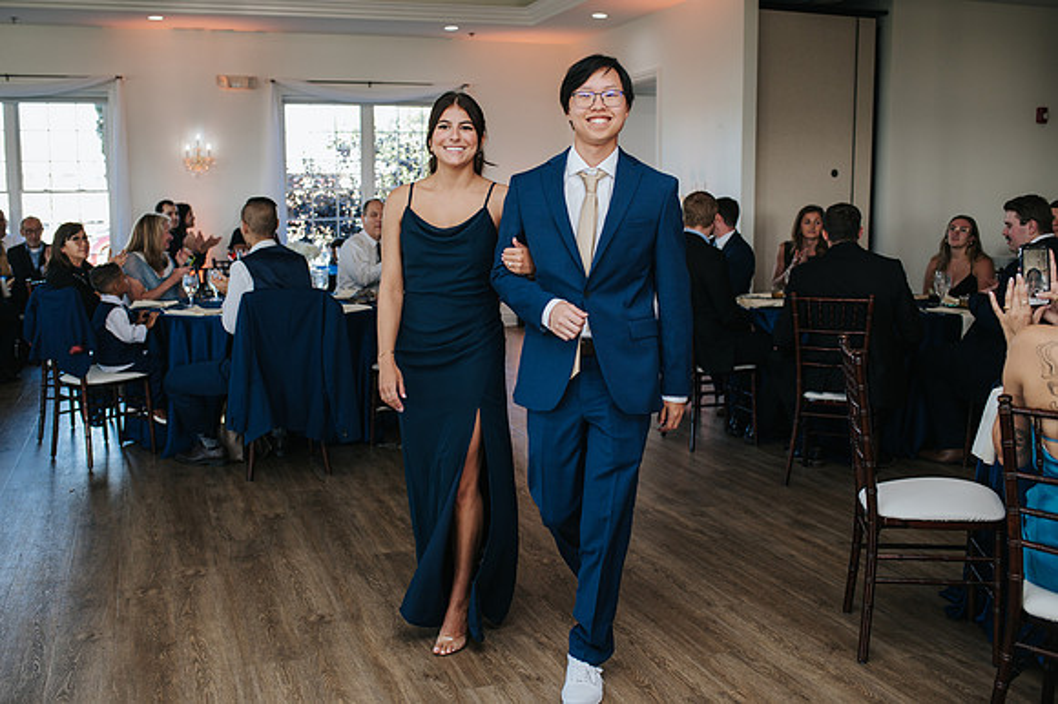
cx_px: 501
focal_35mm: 37
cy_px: 334
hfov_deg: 52.1
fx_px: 1082
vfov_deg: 36.0
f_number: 3.2
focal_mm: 35
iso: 800
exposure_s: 1/200
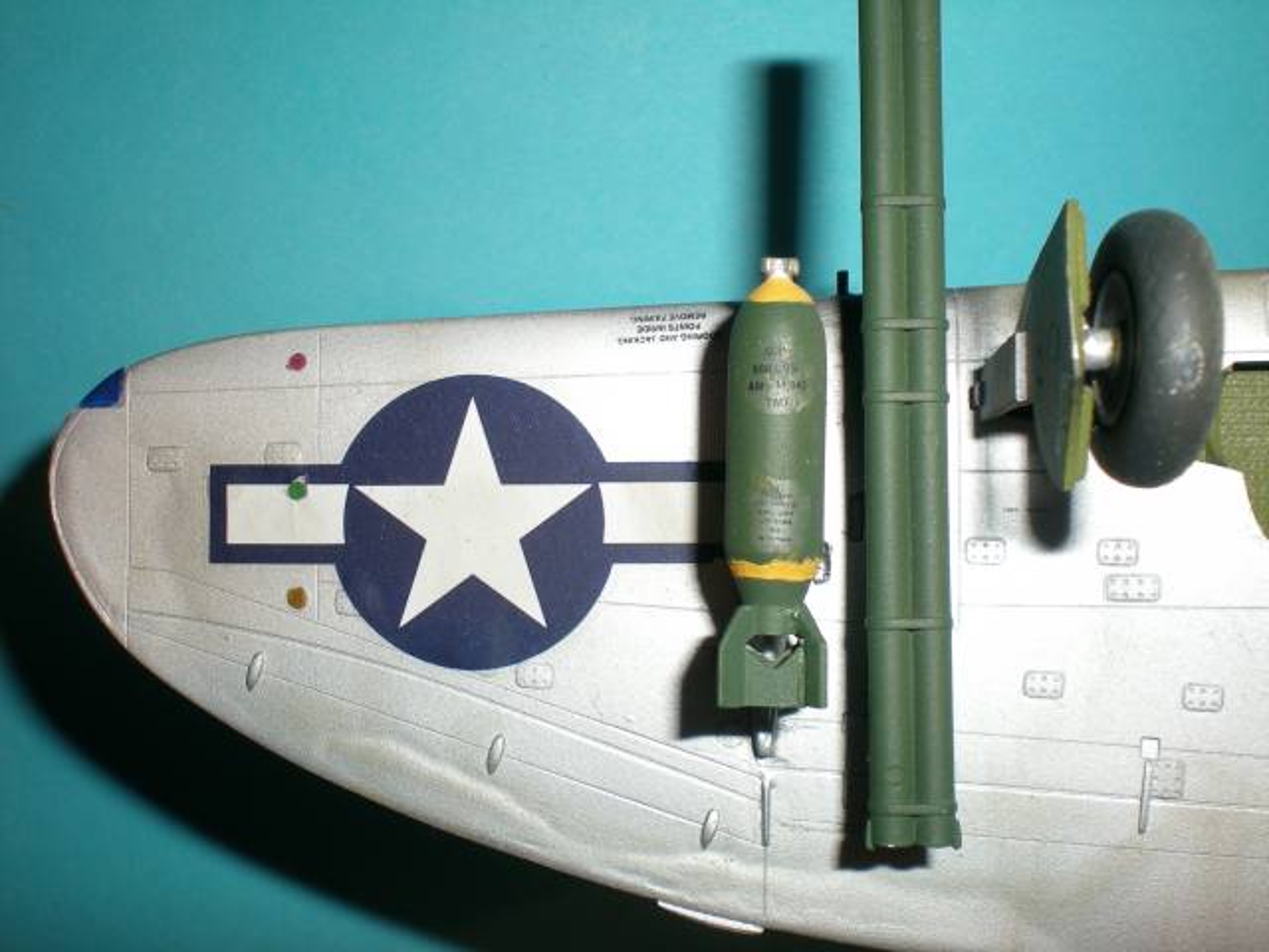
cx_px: 634
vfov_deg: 32.9
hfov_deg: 42.9
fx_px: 1613
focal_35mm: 44
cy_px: 476
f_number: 4.9
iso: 50
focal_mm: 7.4
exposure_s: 1/60
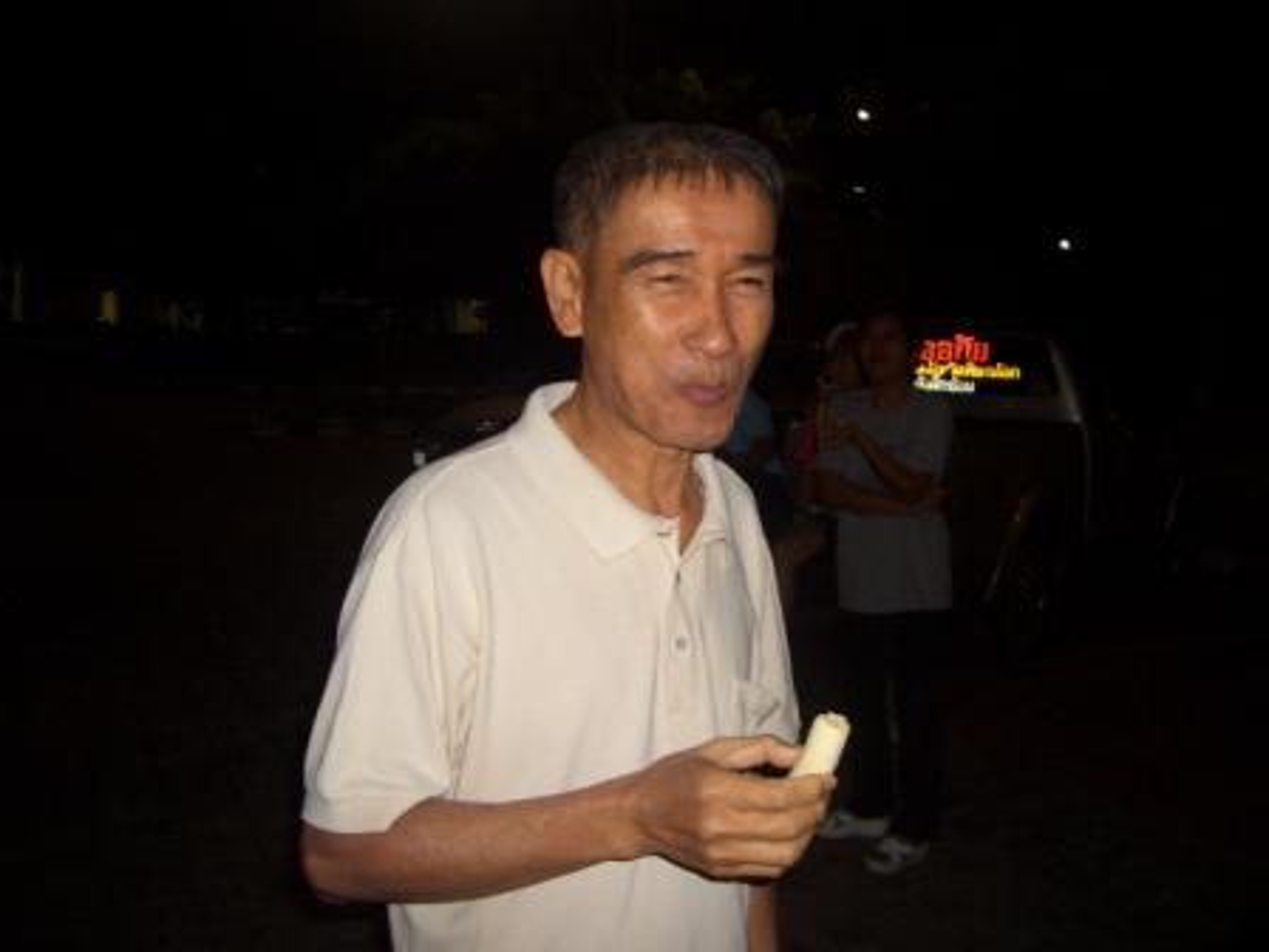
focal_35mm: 35
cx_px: 634
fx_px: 1283
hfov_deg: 52.6
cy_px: 476
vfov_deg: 40.7
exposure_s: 1/60
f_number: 2.6
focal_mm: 5.8
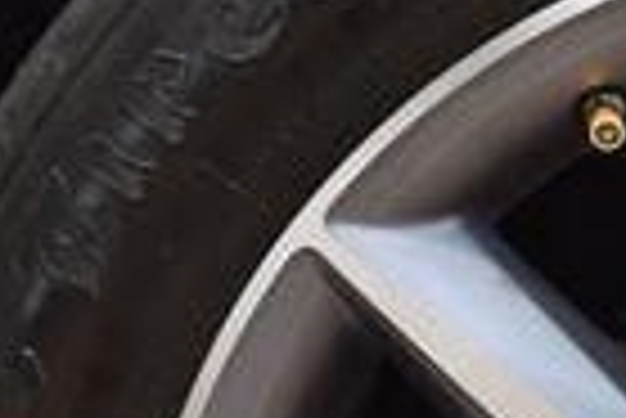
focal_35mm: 221
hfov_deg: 9.0
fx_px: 3847
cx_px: 977
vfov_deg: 6.2
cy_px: 575
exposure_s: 1/400
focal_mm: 32
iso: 400
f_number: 11
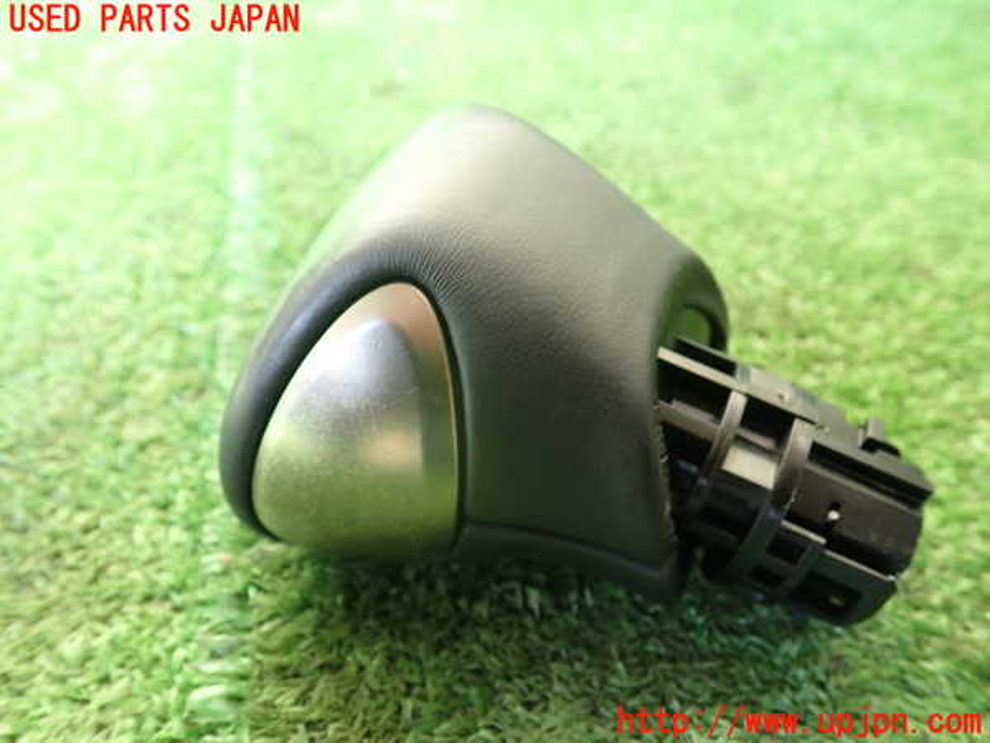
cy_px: 372
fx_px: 858
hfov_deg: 60.0
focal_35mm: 30
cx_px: 495
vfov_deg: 46.8
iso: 200
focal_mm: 5.4
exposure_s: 1/40
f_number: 2.3
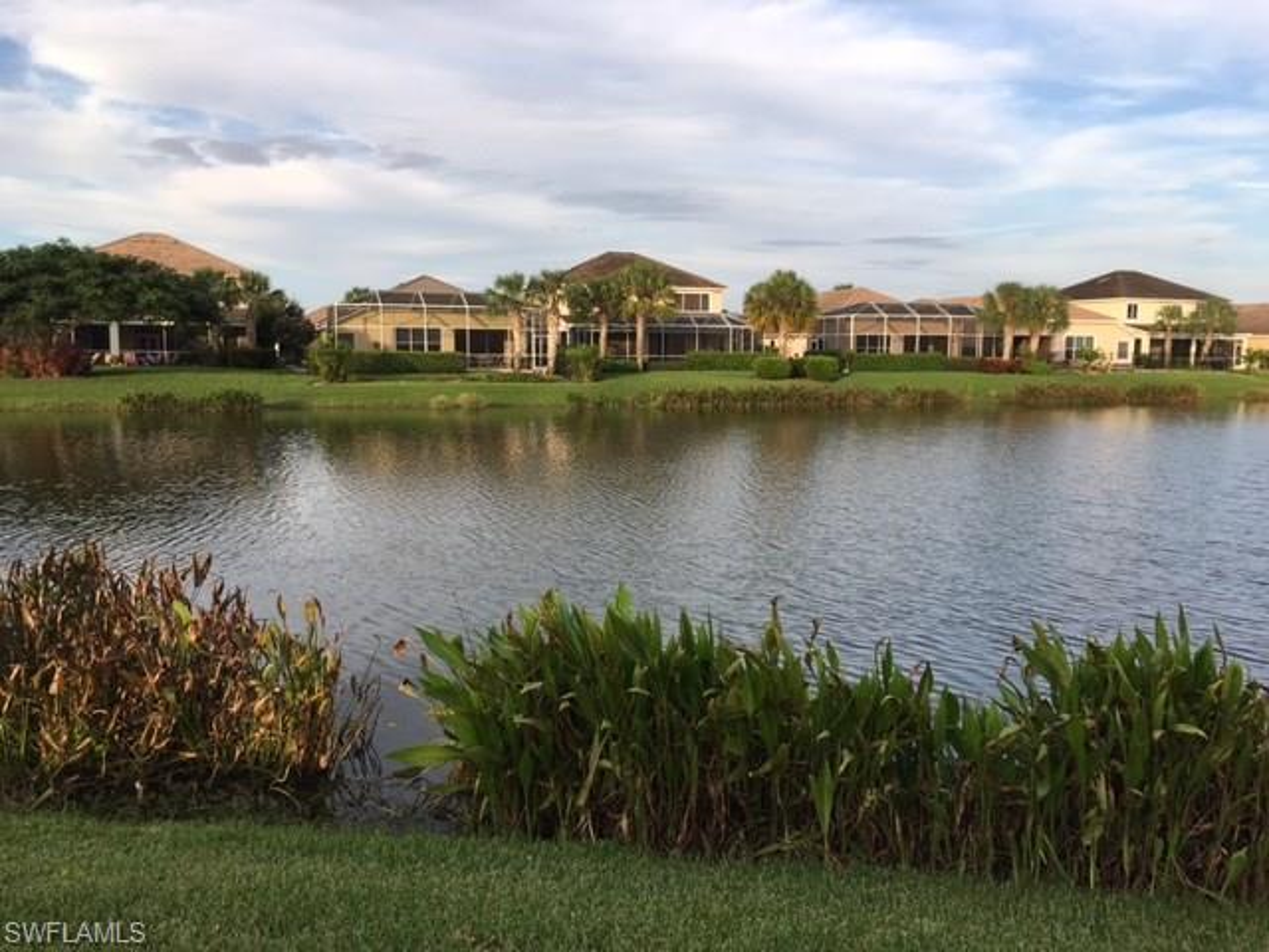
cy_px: 476
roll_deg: +2.4
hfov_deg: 61.7
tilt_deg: -3.8
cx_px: 634
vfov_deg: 48.2
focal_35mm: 29
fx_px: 1063
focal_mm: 4.15
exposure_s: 1/601
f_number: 2.2
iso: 25
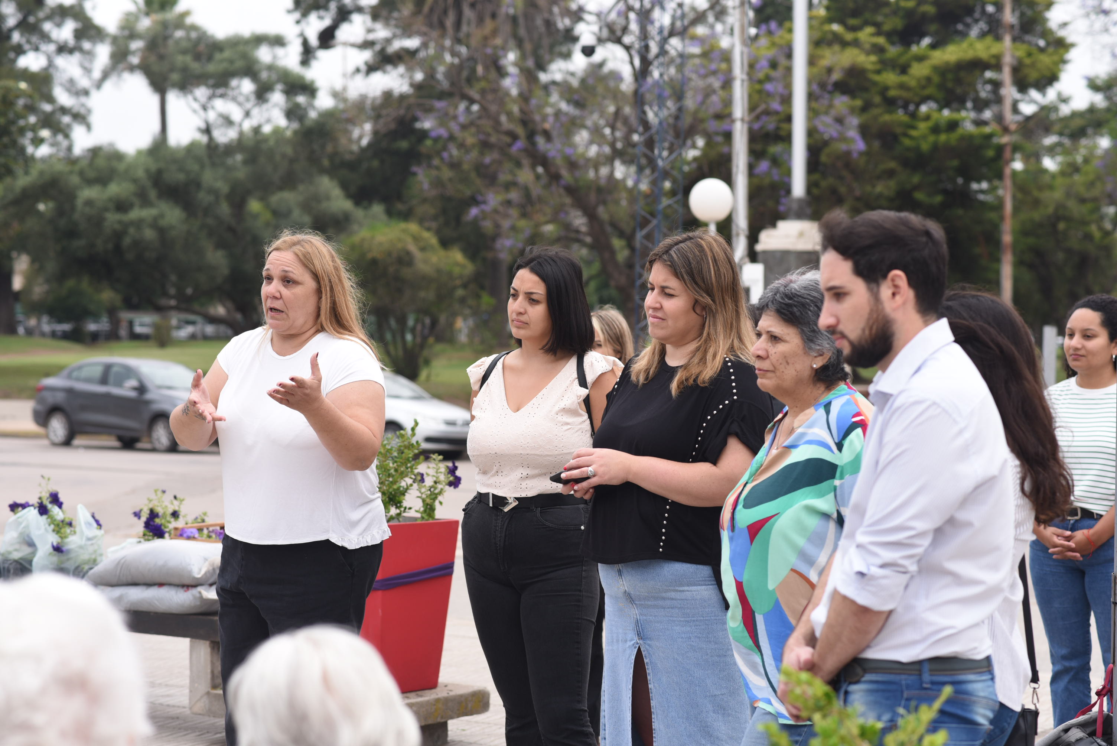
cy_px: 373
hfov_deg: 23.9
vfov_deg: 16.1
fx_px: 2638
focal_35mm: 85
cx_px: 558
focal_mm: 85
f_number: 5
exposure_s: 1/640
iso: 400
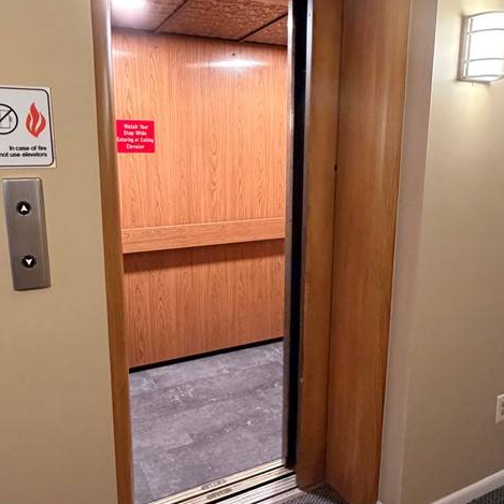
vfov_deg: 59.1
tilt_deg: -10.0
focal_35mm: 27
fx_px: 445
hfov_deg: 58.9
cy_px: 243
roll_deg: +0.1
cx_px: 219
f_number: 2.2
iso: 800
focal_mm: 2.22
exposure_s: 1/60
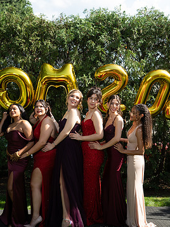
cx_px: 77
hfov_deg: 31.5
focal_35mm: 46
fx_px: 301
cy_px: 130
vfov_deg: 41.1
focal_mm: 38
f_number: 5
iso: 100
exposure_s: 1/250
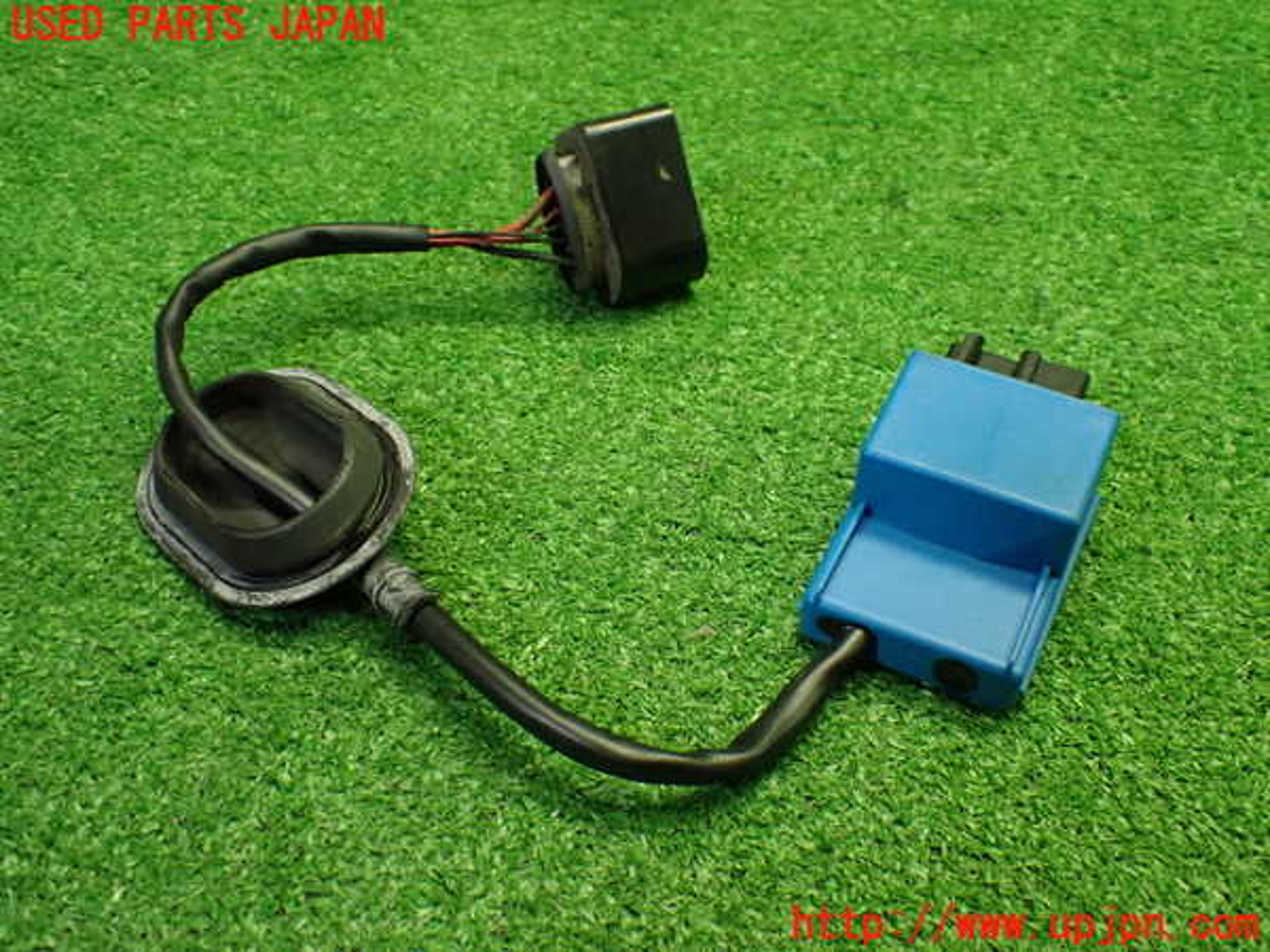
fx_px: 1394
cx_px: 635
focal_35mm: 38
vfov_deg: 37.7
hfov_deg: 49.0
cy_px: 476
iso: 800
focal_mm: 6.83
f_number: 2.7
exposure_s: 1/100
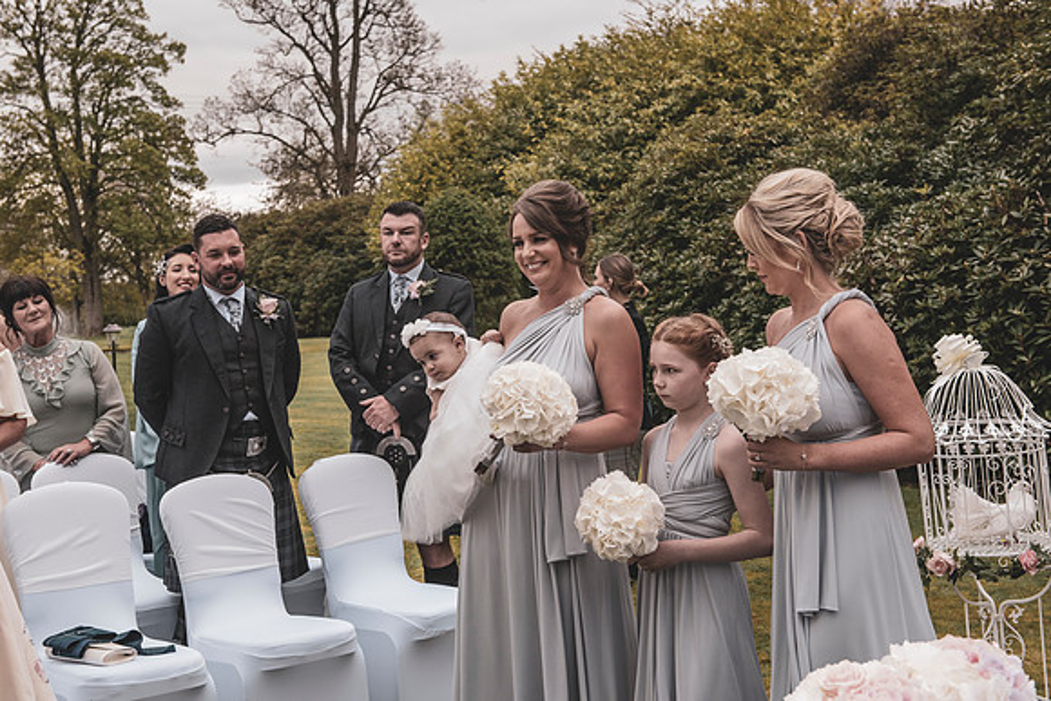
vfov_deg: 24.9
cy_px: 320
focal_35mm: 54
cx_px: 480
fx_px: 1587
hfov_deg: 36.6
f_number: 5.6
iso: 500
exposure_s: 1/1000
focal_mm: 50
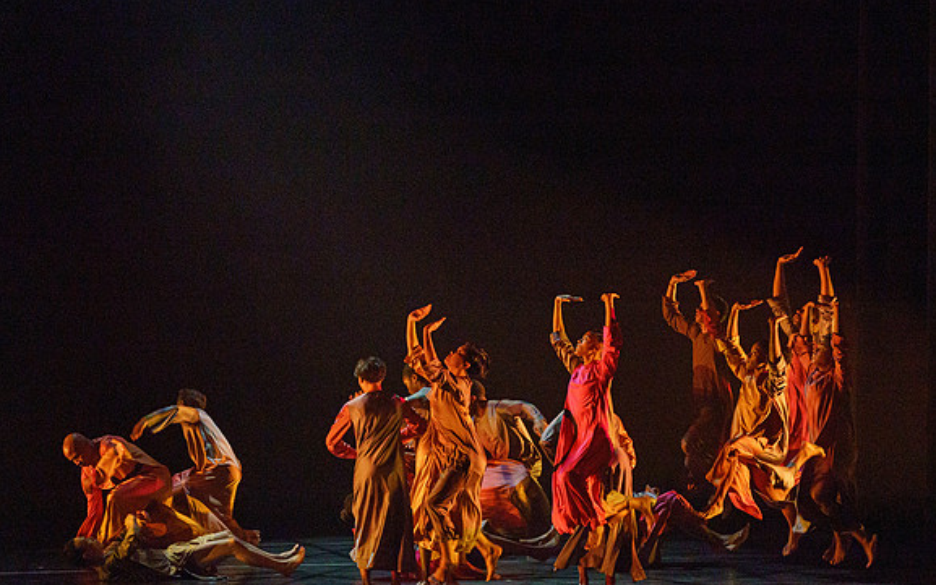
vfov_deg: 6.1
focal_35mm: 214
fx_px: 5461
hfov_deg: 9.8
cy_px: 346
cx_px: 513
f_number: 5.6
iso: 6400
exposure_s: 1/250
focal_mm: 179
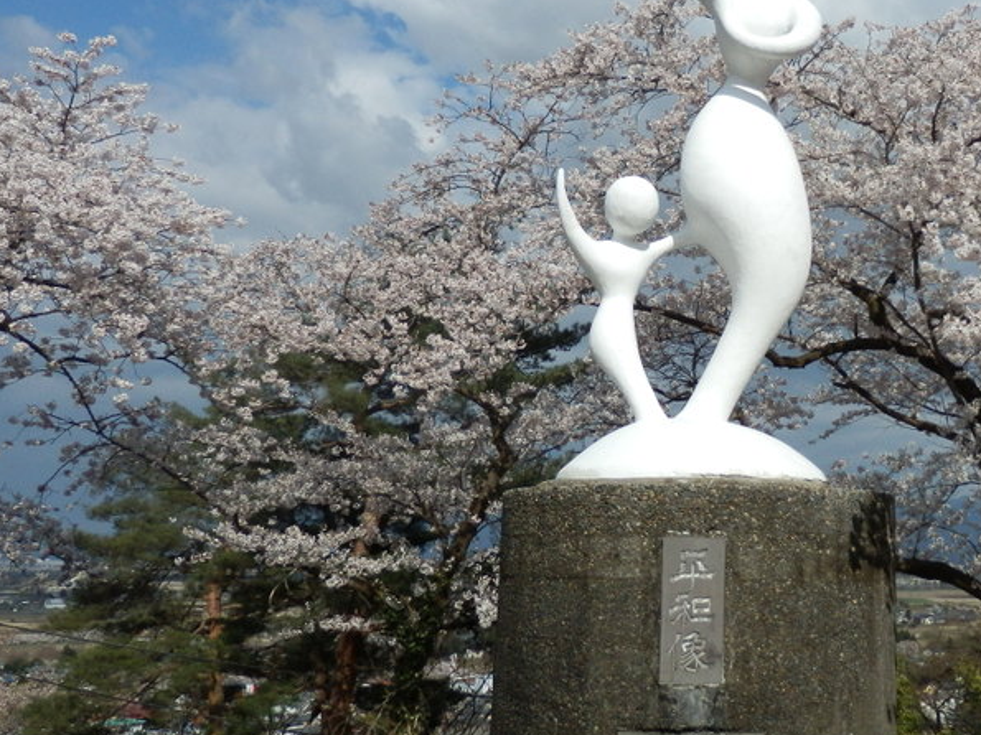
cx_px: 785
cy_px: 374
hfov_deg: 42.8
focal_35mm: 42
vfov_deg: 34.3
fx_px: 1190
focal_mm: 4.5
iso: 160
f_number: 8.7
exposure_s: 1/640
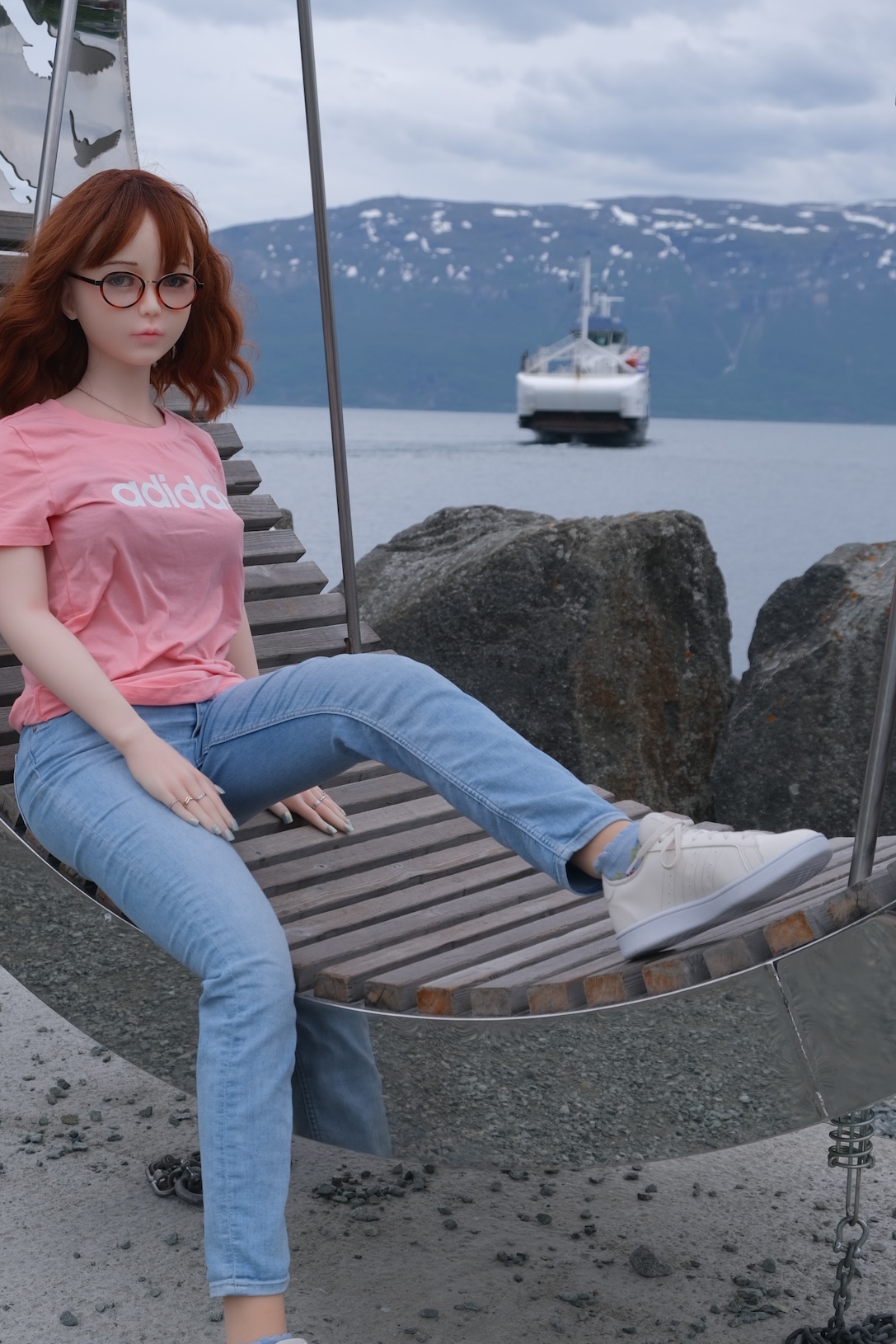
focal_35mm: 53
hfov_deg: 25.5
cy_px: 725
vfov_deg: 37.5
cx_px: 386
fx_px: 1978
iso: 320
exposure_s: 1/340
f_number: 5
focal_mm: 30.2
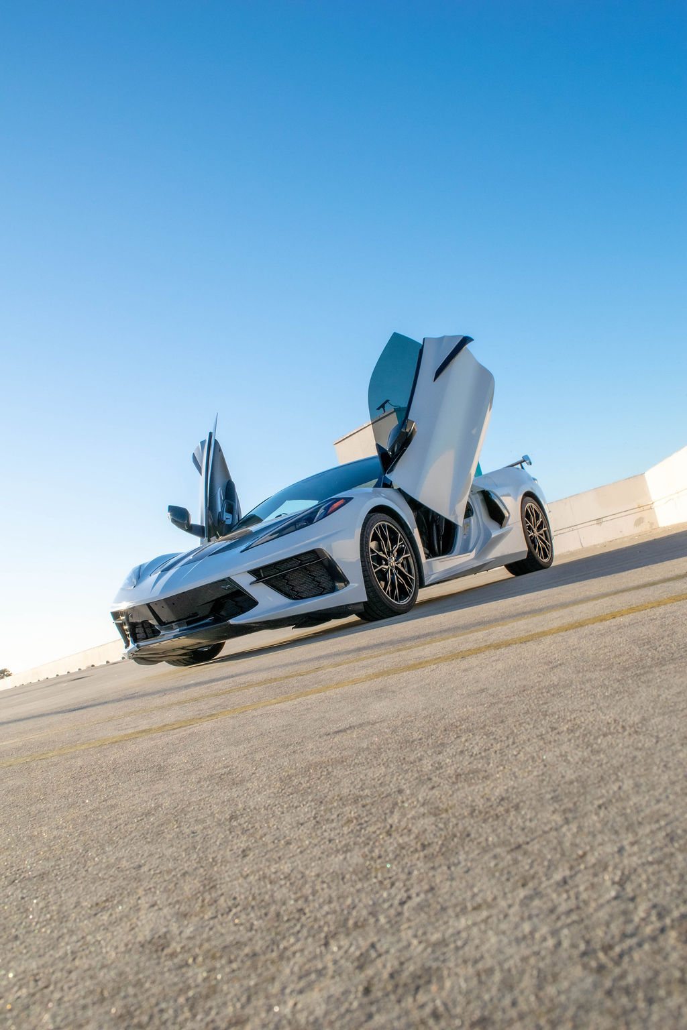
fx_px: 773
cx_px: 344
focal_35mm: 27
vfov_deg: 67.4
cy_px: 515
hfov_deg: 47.9
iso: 400
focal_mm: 18
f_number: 11
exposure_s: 1/500
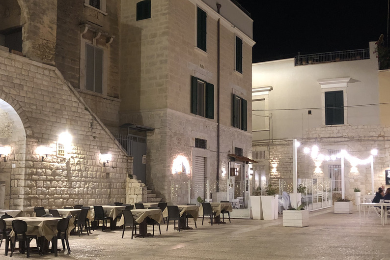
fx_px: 477
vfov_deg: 30.4
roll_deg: +0.3
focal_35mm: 44
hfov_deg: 44.5
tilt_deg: +5.1
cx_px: 195
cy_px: 155
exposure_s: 1/13
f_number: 1.8
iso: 100
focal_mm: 4
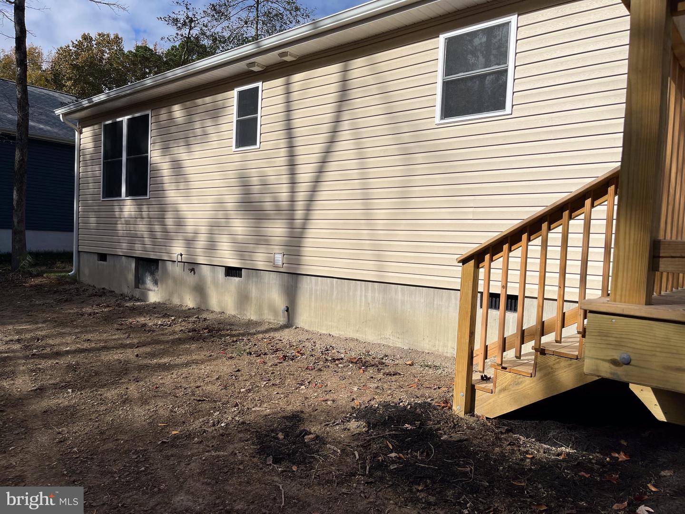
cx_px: 342
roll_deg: -3.0
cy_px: 257
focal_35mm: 26
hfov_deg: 67.3
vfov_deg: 53.1
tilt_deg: +0.0
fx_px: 515
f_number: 1.6
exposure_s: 1/7874
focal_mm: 5.1
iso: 50
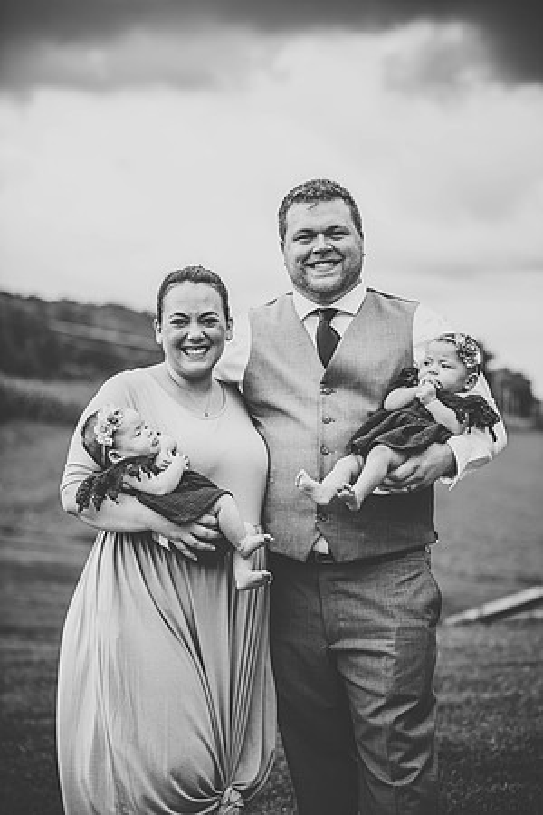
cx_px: 272
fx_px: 1855
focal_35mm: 82
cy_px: 408
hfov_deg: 16.7
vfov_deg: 24.8
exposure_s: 1/2000
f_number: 2.8
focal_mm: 82
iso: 200
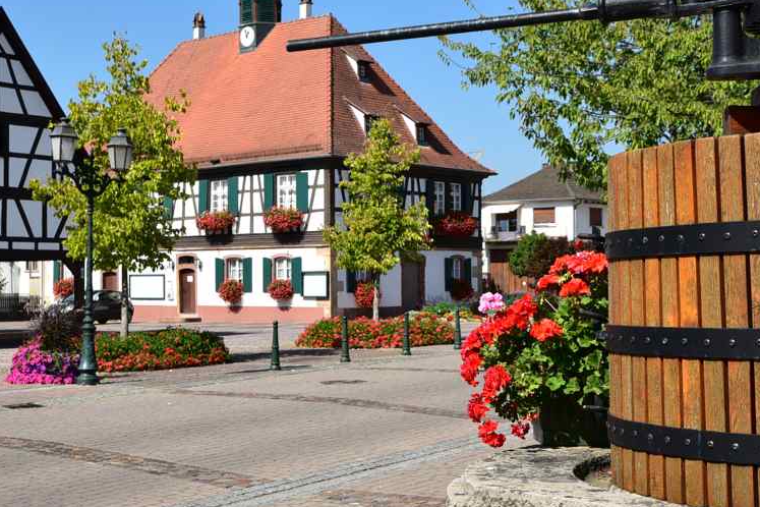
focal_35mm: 60
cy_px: 278
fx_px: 1267
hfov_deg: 33.4
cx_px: 355
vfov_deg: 22.6
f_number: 11
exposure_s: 1/400
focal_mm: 35
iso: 400
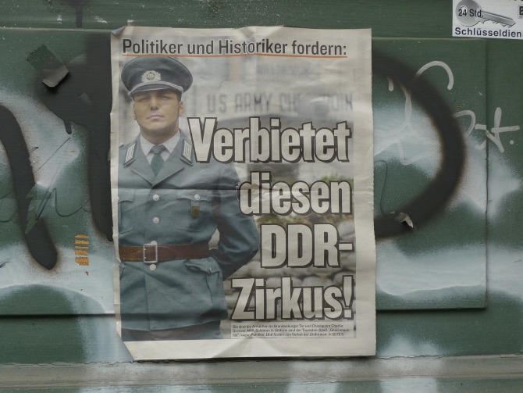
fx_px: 559
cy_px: 196
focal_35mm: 37
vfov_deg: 38.7
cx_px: 262
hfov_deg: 50.1
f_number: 2.8
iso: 80
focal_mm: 7.9
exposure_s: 1/160
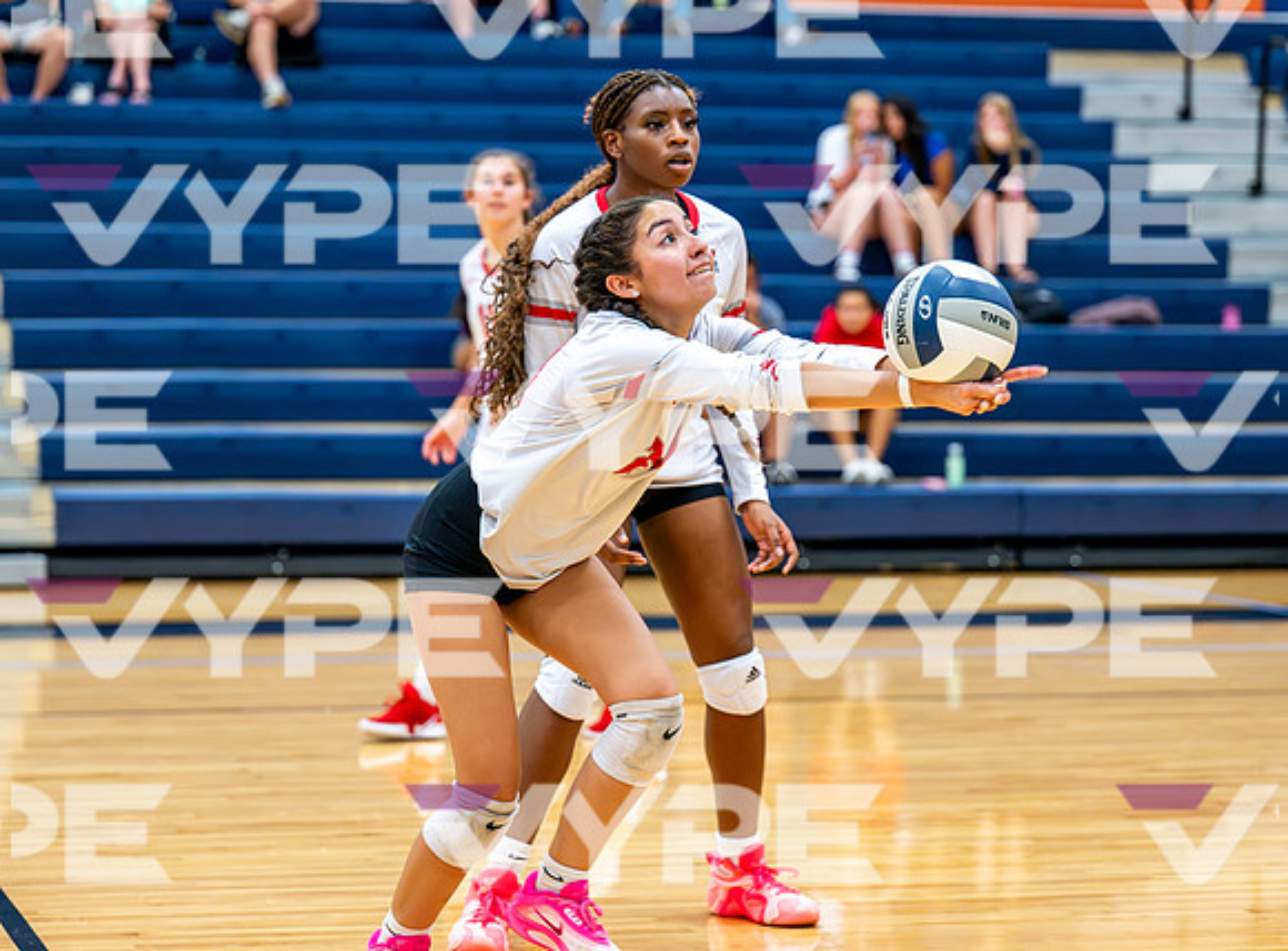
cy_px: 380
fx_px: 4145
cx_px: 674
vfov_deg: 13.1
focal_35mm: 112
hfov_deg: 17.7
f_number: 2.8
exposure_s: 1/800
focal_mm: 87
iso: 3600
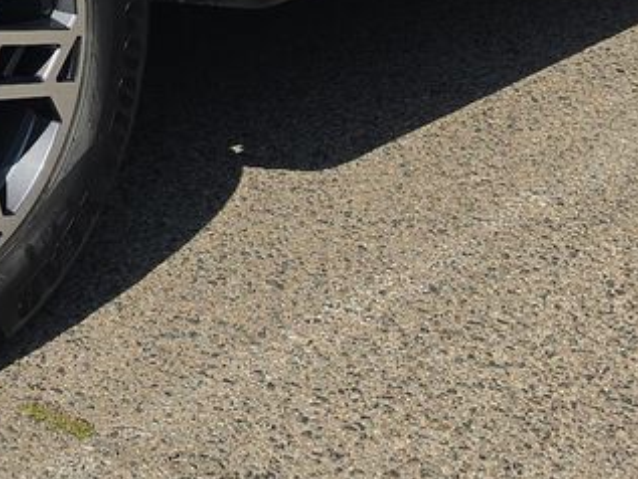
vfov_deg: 11.1
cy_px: -594
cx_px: -191
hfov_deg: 16.1
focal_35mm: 116
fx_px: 2139
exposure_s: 1/1238
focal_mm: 6.5
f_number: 1.4
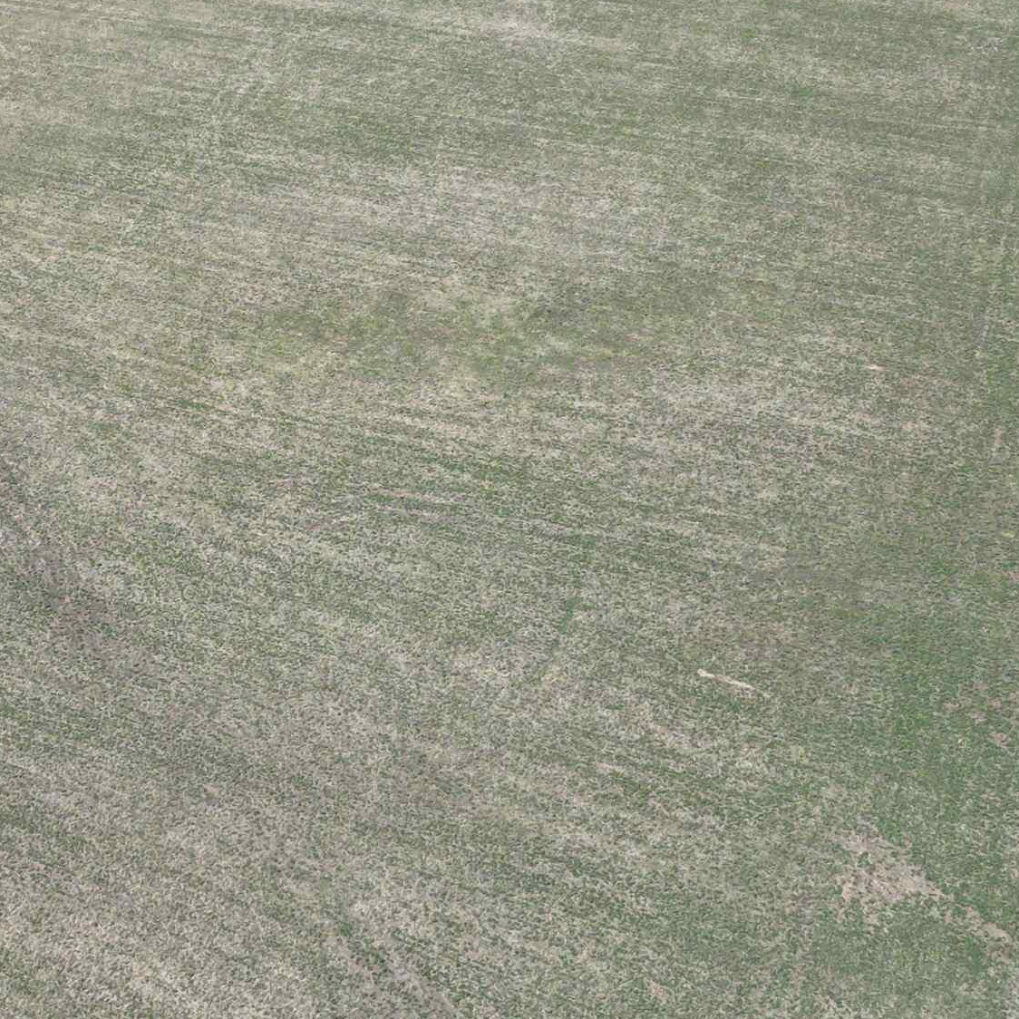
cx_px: 189
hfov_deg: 28.8
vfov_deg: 29.3
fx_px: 1932
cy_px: 313
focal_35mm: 58
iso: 100
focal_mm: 6.72
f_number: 1.7
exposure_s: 1/1500
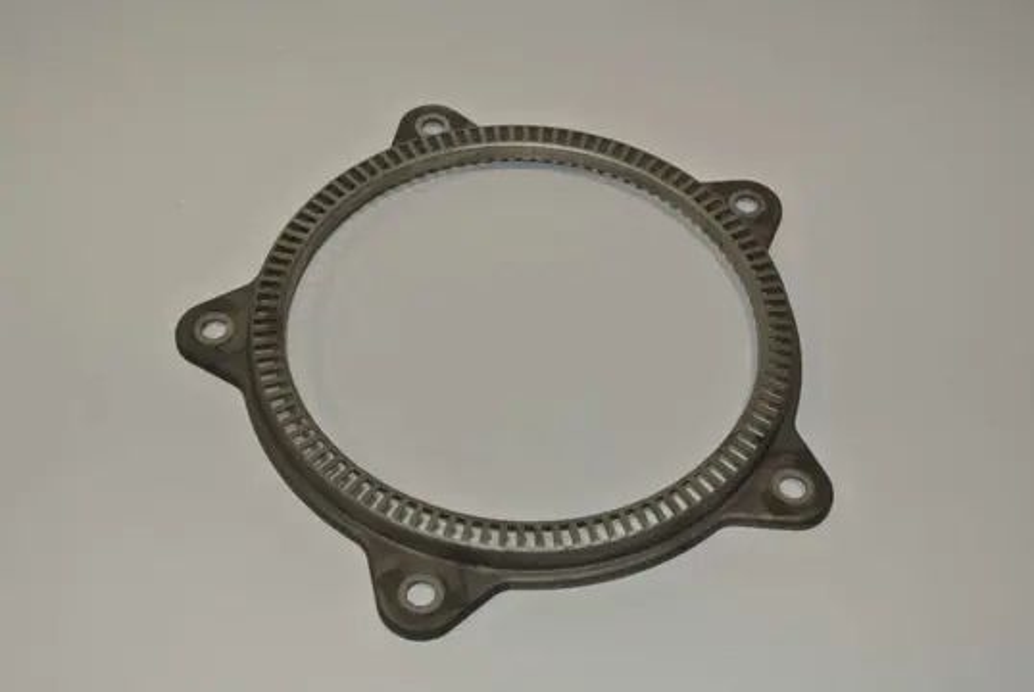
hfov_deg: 38.8
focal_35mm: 51
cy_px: 346
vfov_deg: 26.5
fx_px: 1466
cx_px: 517
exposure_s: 1/60
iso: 200
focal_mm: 18.9
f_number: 4.8
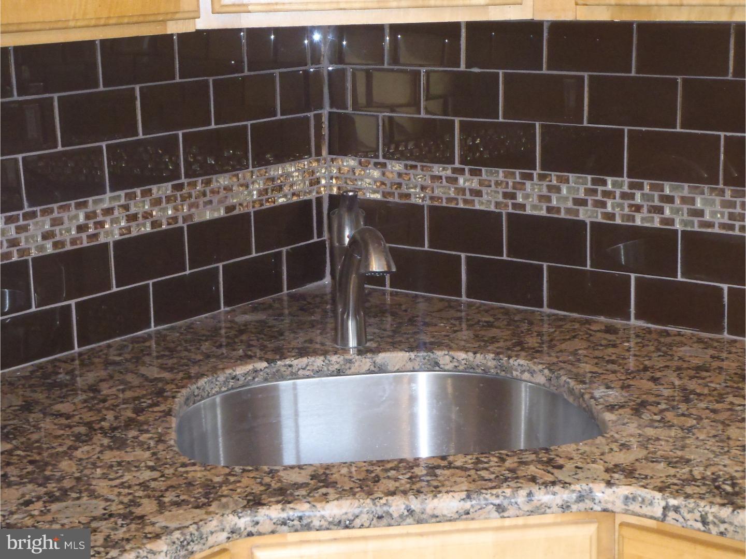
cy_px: 280
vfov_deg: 22.6
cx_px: 373
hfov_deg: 29.8
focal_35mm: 65
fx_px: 1401
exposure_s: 1/60
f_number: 4.7
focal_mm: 11.76
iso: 500
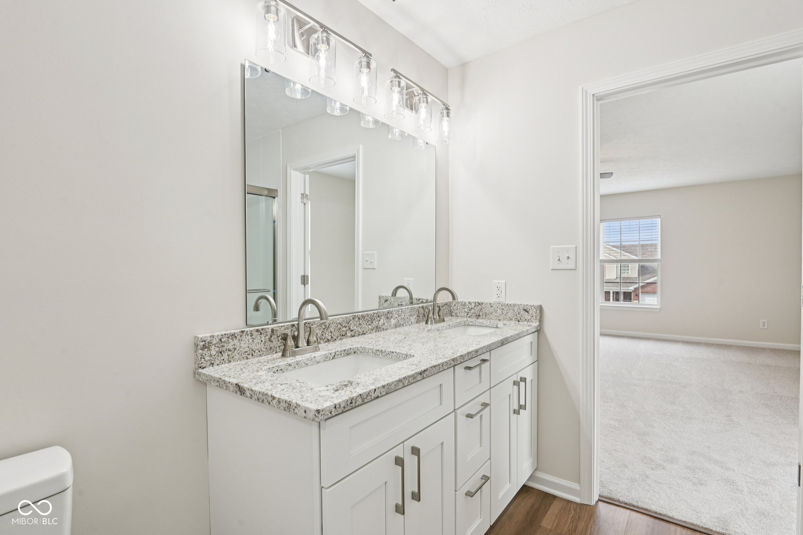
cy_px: 268
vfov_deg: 73.7
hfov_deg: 96.7
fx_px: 357
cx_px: 402
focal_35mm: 16
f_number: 8
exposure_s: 1/25
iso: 100
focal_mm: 16
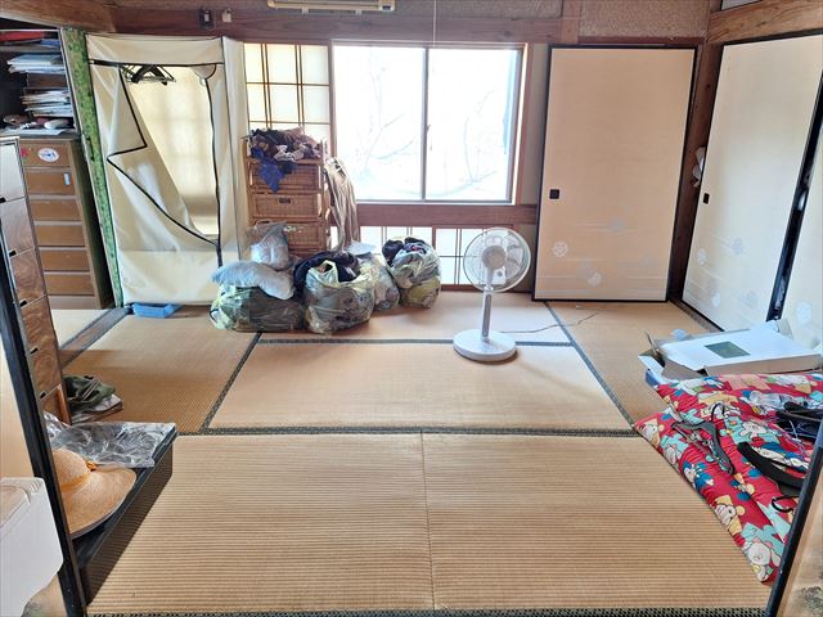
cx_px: 412
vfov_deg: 58.9
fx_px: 547
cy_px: 308
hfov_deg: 73.9
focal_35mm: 23
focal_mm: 5.54
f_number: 1.8
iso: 200
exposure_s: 1/50
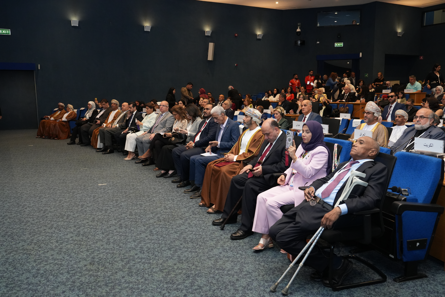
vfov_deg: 42.3
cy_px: 148
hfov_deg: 60.3
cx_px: 222
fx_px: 383
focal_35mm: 31
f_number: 5.6
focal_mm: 31
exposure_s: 1/160
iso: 4000
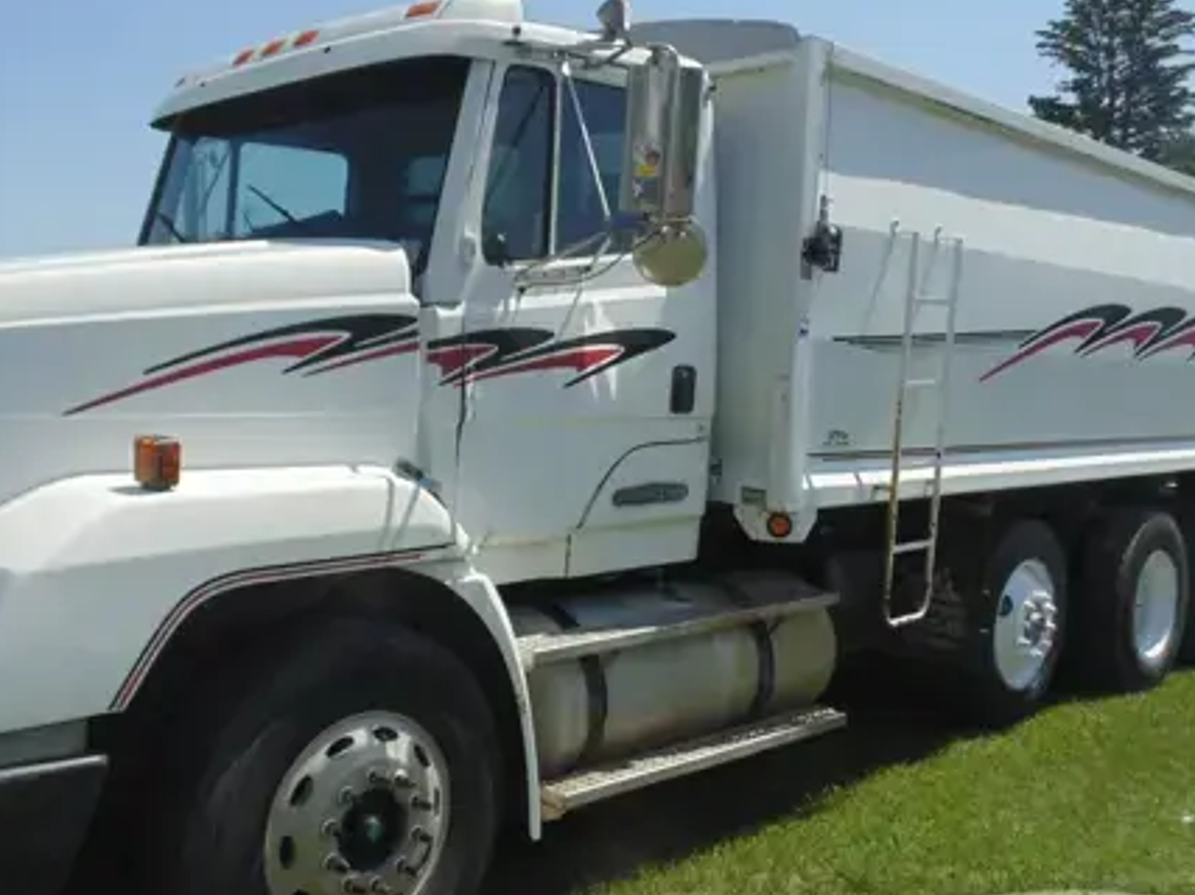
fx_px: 1139
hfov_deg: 54.8
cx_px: 453
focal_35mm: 33
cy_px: 411
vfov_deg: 42.9
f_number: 9.7
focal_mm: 4
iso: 80
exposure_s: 1/160
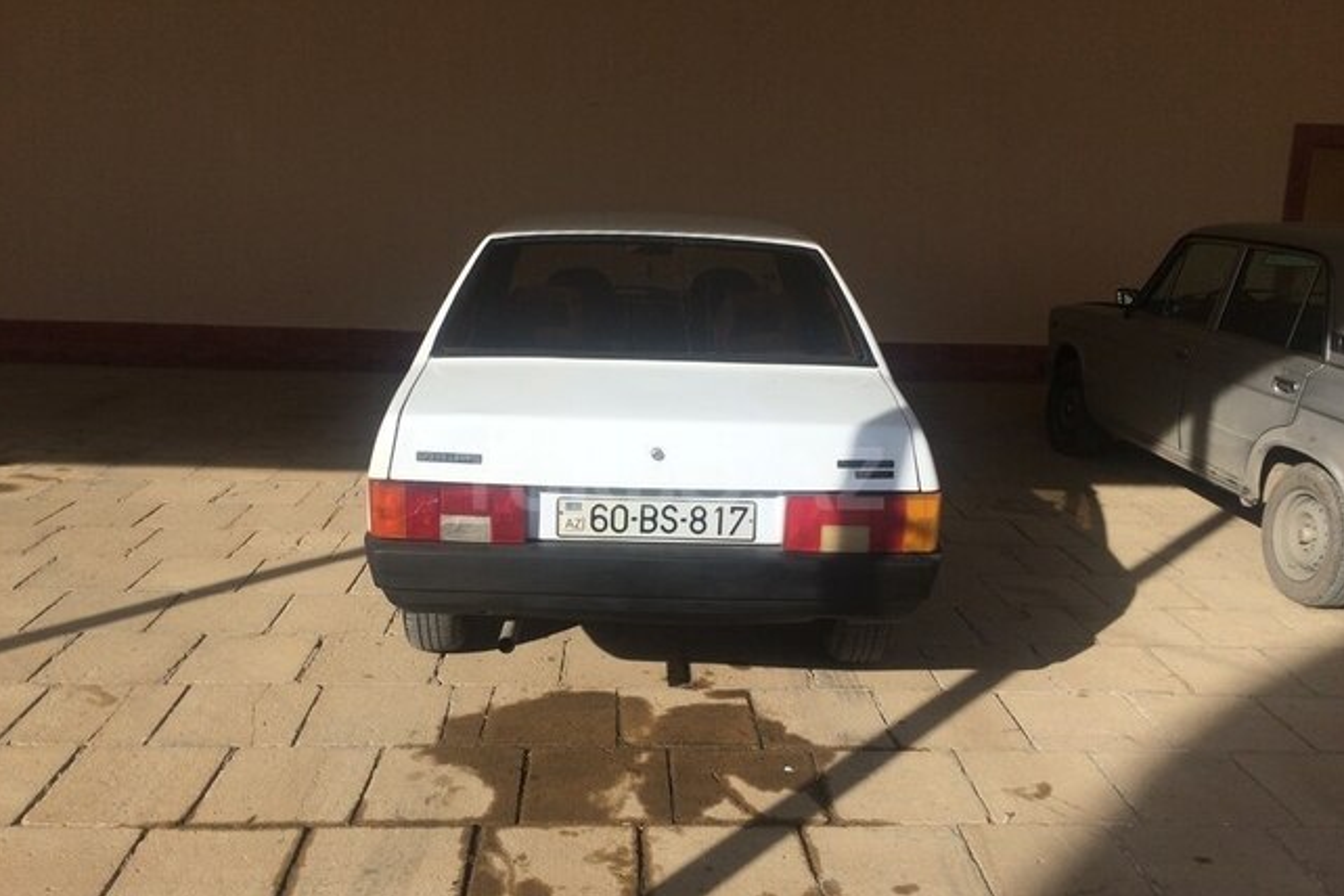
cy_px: 478
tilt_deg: -12.0
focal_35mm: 31
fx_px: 1157
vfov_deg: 42.3
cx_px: 670
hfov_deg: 60.3
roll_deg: -1.9
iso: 32
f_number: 2.2
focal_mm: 4.15
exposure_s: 1/1953
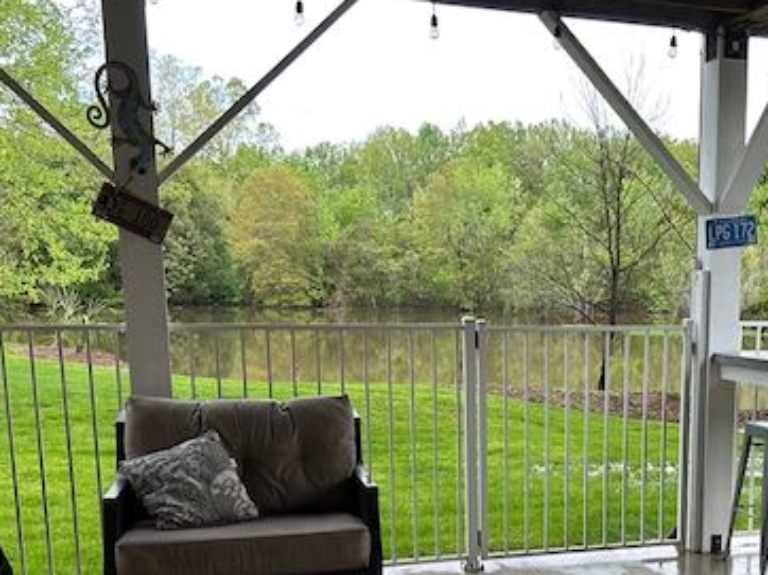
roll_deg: -0.6
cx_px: 543
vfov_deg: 30.5
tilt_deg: -9.9
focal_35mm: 46
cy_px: 477
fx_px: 1020
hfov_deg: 40.5
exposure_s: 1/431
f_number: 1.5
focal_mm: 5.7
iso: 50
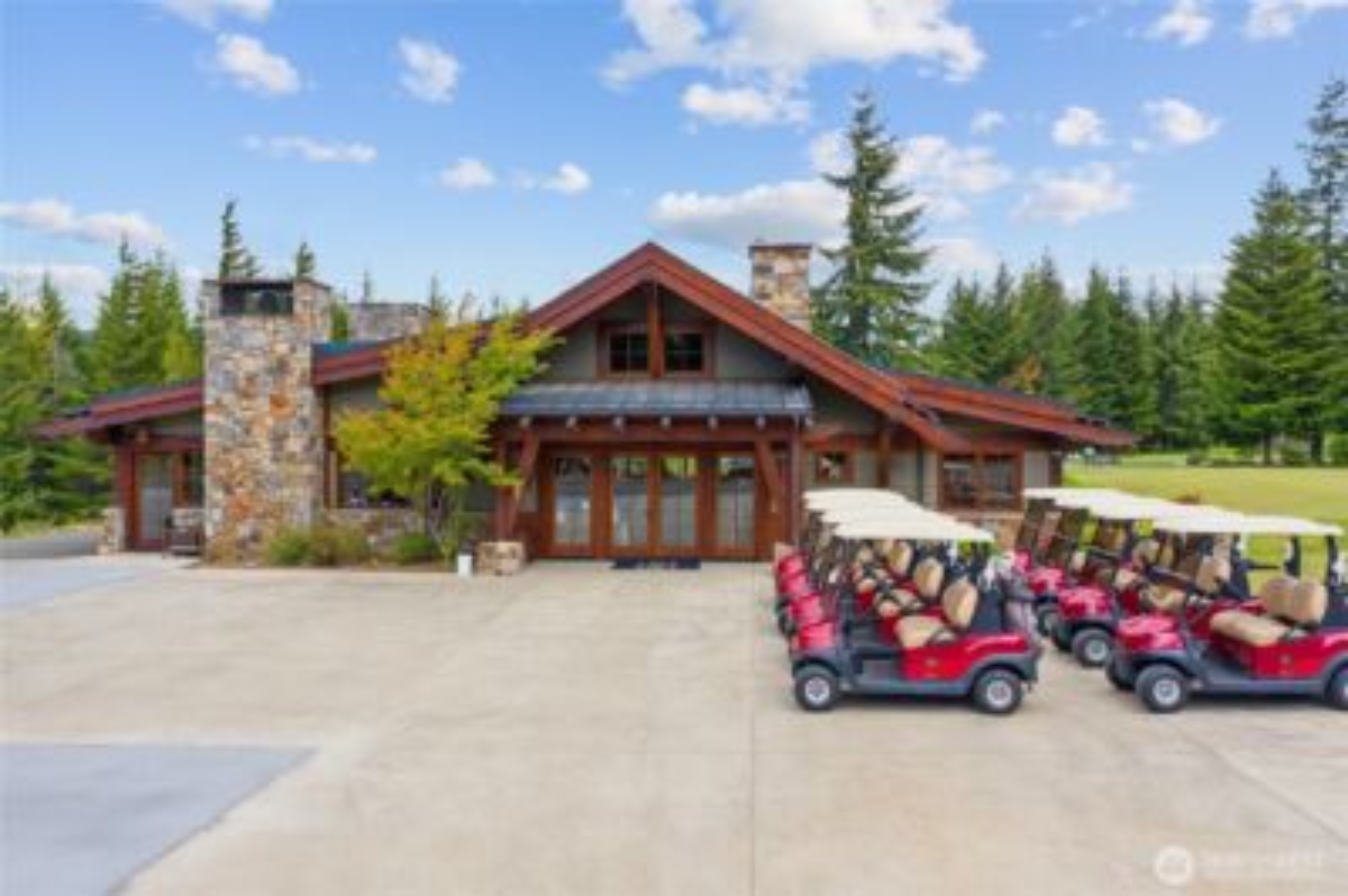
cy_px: 448
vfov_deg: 46.3
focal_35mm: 28
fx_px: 1048
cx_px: 674
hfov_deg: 65.5
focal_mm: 10.26
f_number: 5.6
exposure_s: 1/240
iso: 100
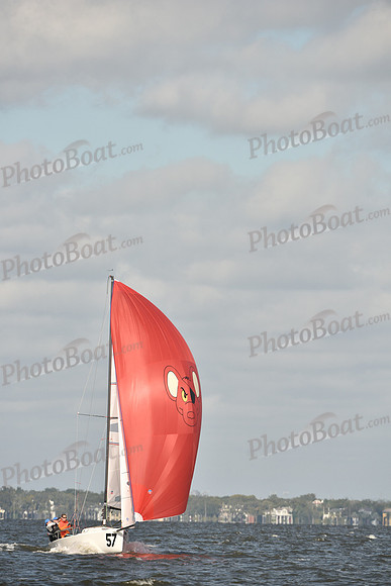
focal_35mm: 400
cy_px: 293
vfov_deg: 5.2
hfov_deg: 3.4
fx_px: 6512
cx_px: 196
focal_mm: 400
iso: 250
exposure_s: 1/1250
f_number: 7.1
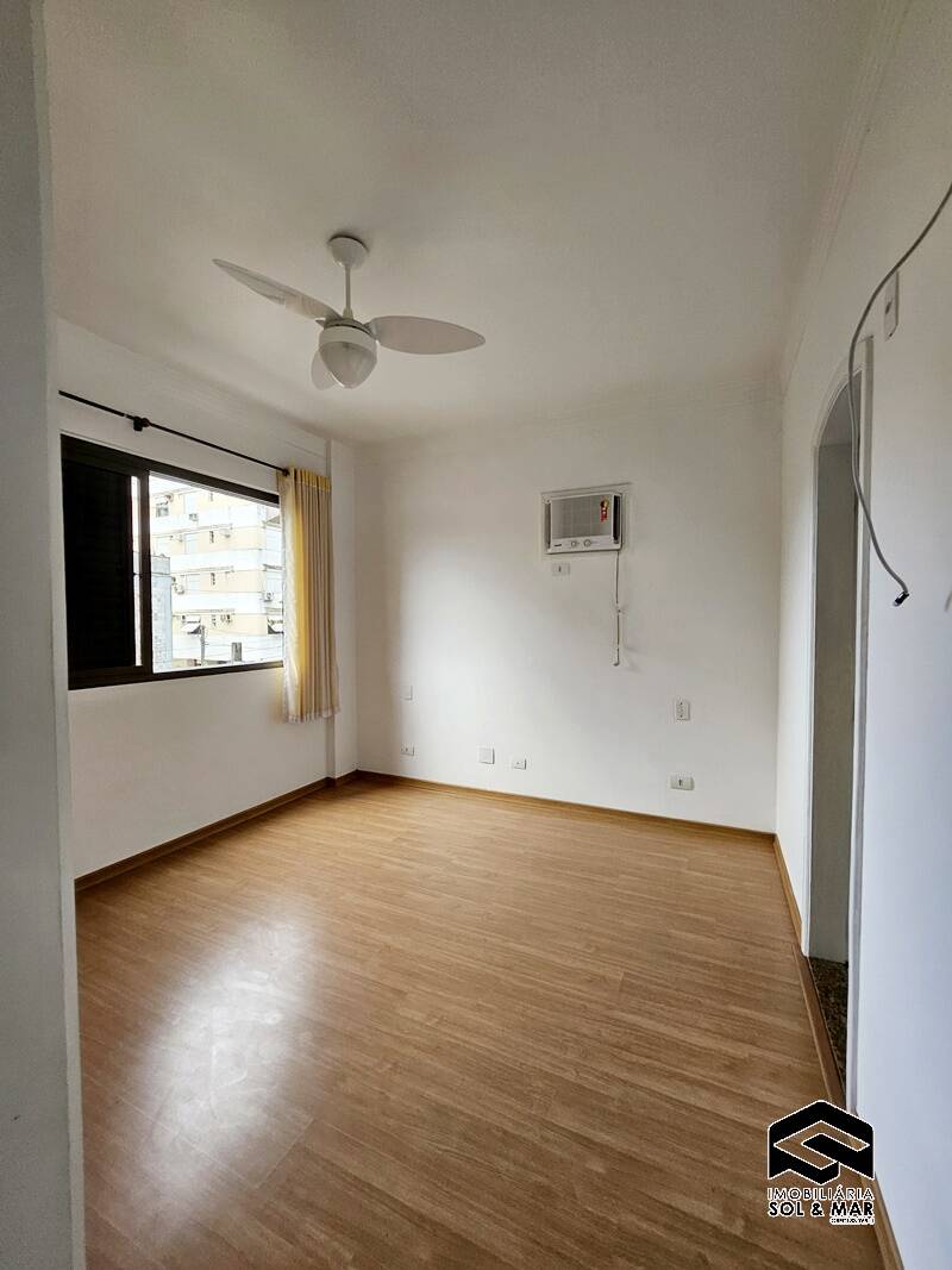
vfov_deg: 106.2
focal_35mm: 13
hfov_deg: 89.9
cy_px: 635
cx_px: 476
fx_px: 477
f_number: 2.2
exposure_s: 1/60
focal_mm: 1.7
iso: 80
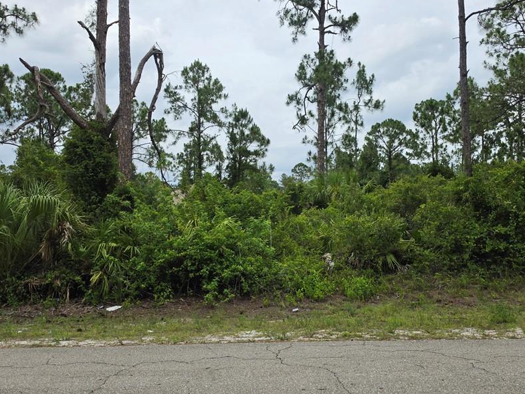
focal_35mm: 30
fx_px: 455
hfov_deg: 59.7
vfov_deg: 46.7
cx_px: 298
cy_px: 174
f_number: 1.4
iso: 50
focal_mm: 6.5
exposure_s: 1/7939
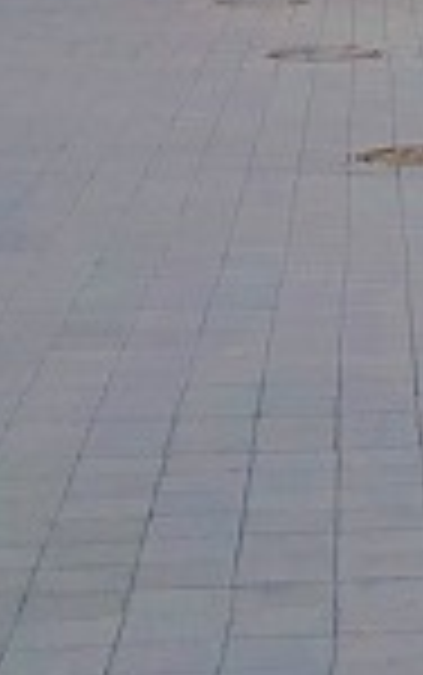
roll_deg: -0.5
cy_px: -360
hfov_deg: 7.6
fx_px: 2909
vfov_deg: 12.5
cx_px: 1089
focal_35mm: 158
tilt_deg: +0.6
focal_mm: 3.99
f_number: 1.8
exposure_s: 1/552
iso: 20
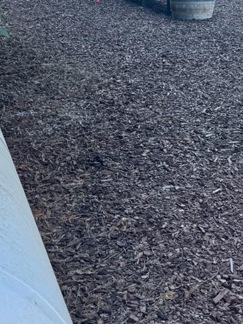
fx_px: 692
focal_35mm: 74
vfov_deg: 25.5
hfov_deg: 19.9
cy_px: 32
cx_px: 141
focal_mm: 6.76
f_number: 1.78
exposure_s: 1/1193
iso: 80
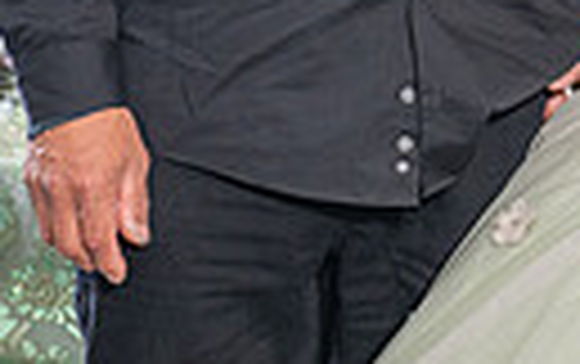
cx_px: 708
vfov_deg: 4.2
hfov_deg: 6.7
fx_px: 4907
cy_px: -194
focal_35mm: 310
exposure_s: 1/160
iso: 400
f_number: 3.5
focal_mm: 60
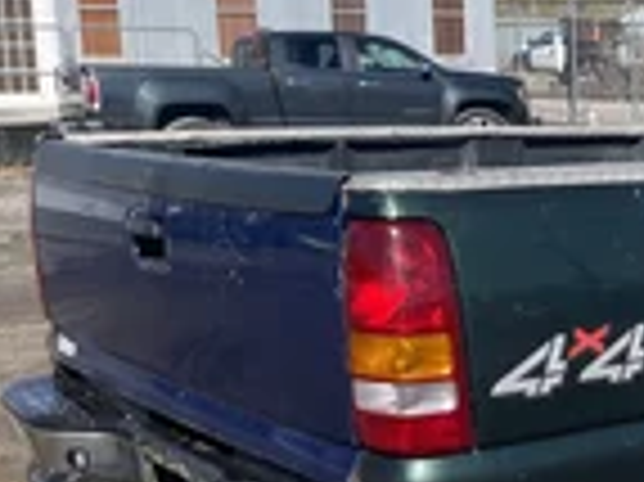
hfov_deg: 24.1
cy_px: 293
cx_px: 856
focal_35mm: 70
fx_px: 1301
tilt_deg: -11.0
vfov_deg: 20.9
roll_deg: -0.4
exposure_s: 1/3003
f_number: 1.6
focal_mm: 5.1
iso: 32
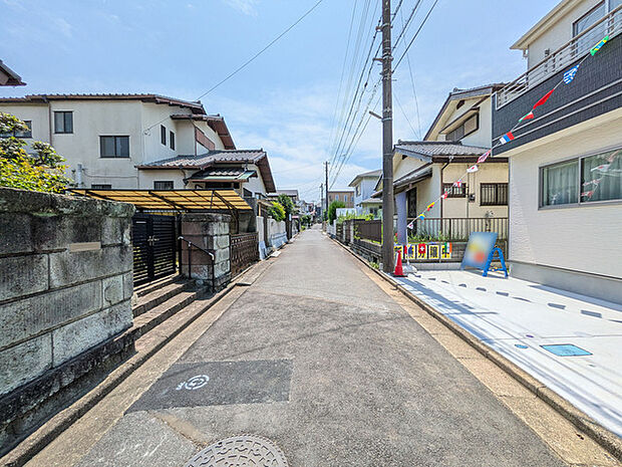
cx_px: 311
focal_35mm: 14
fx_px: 252
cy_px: 234
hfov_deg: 102.1
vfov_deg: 85.7
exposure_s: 1/2188
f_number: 2.2
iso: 51
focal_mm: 1.83
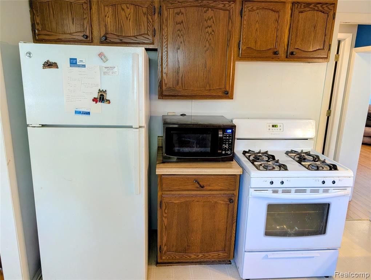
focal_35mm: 24
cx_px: 186
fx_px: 258
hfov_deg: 71.5
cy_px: 140
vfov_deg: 56.9
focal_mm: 6.9
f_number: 1.68
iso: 1570
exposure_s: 1/120
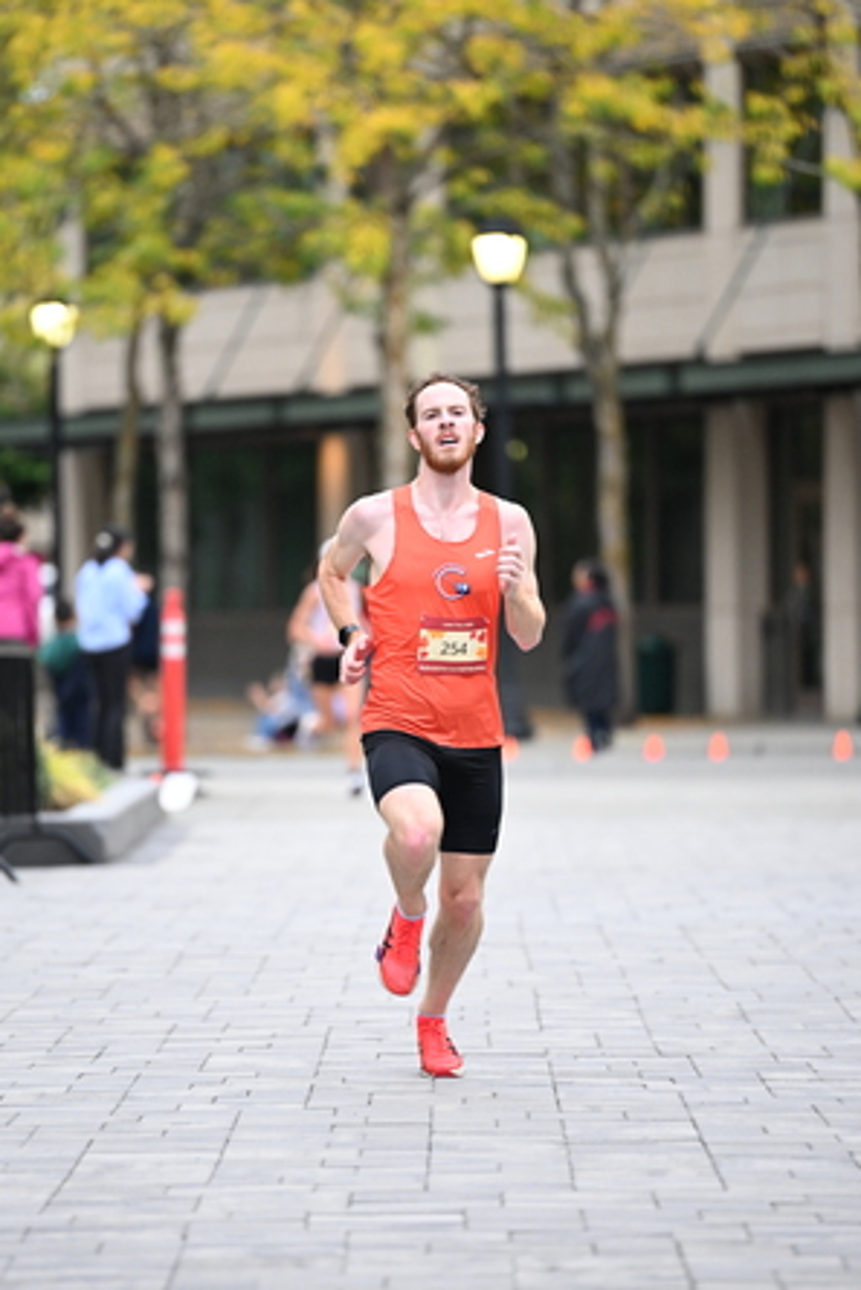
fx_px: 8854
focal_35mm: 247
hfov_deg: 5.6
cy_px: 623
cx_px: 387
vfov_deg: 8.3
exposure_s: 1/800
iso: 1600
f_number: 2.8
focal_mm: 200
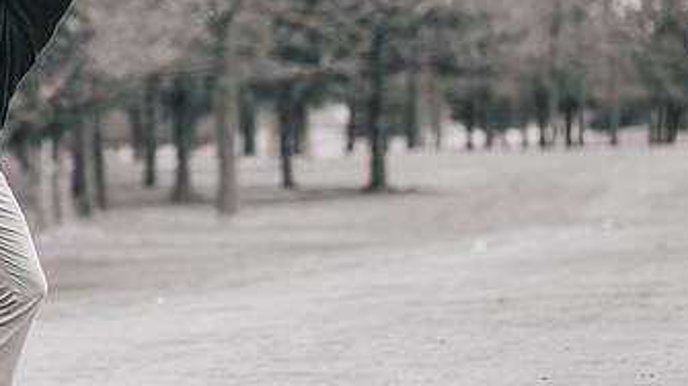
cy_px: 147
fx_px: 3993
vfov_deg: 5.5
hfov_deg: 9.8
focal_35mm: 219
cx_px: 82
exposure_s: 1/3200
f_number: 2.8
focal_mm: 110
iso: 640
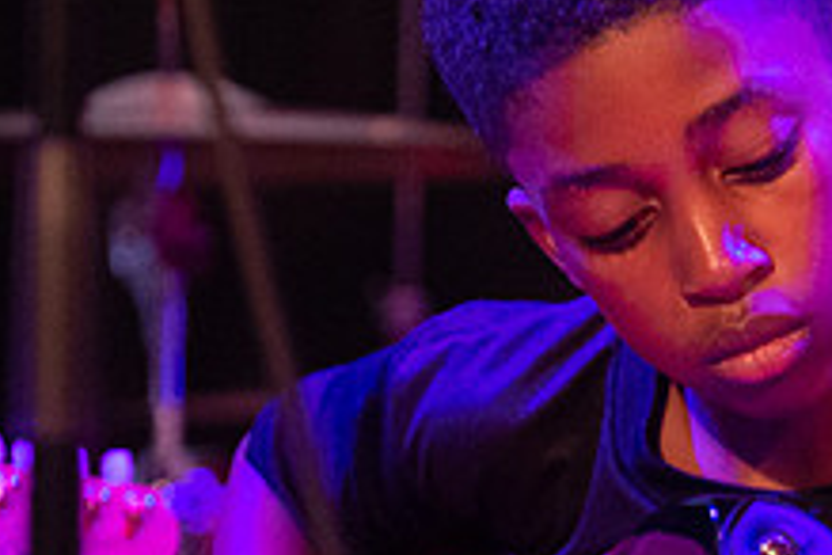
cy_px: 363
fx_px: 11924
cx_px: 1094
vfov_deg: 2.7
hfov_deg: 4.0
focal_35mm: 516
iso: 3200
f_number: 2.8
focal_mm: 130
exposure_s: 1/160
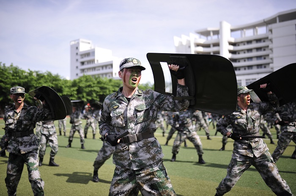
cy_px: 98
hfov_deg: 54.5
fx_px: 287
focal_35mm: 35
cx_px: 148
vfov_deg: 37.8
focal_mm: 35
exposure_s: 1/8000
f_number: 1.4
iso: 200
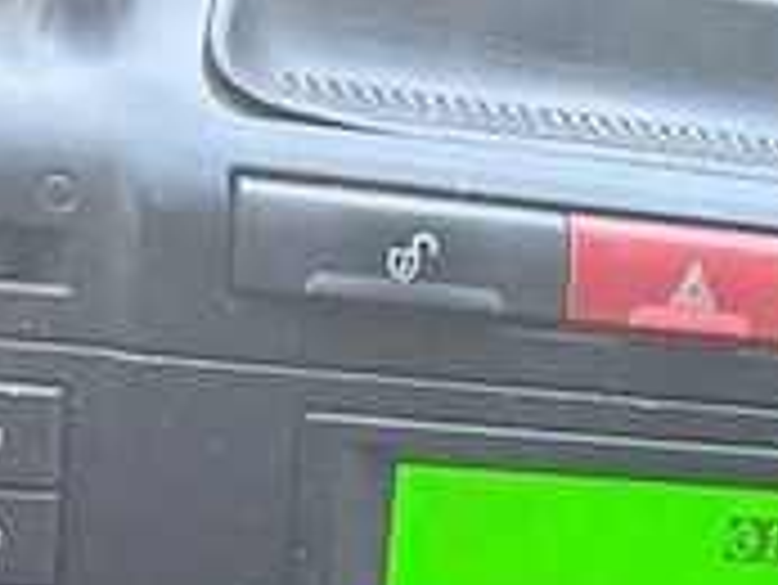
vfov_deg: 11.1
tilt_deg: -46.6
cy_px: 1220
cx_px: 756
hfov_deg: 16.1
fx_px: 2699
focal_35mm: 120
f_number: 1.6
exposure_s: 1/41
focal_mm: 5.96
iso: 500
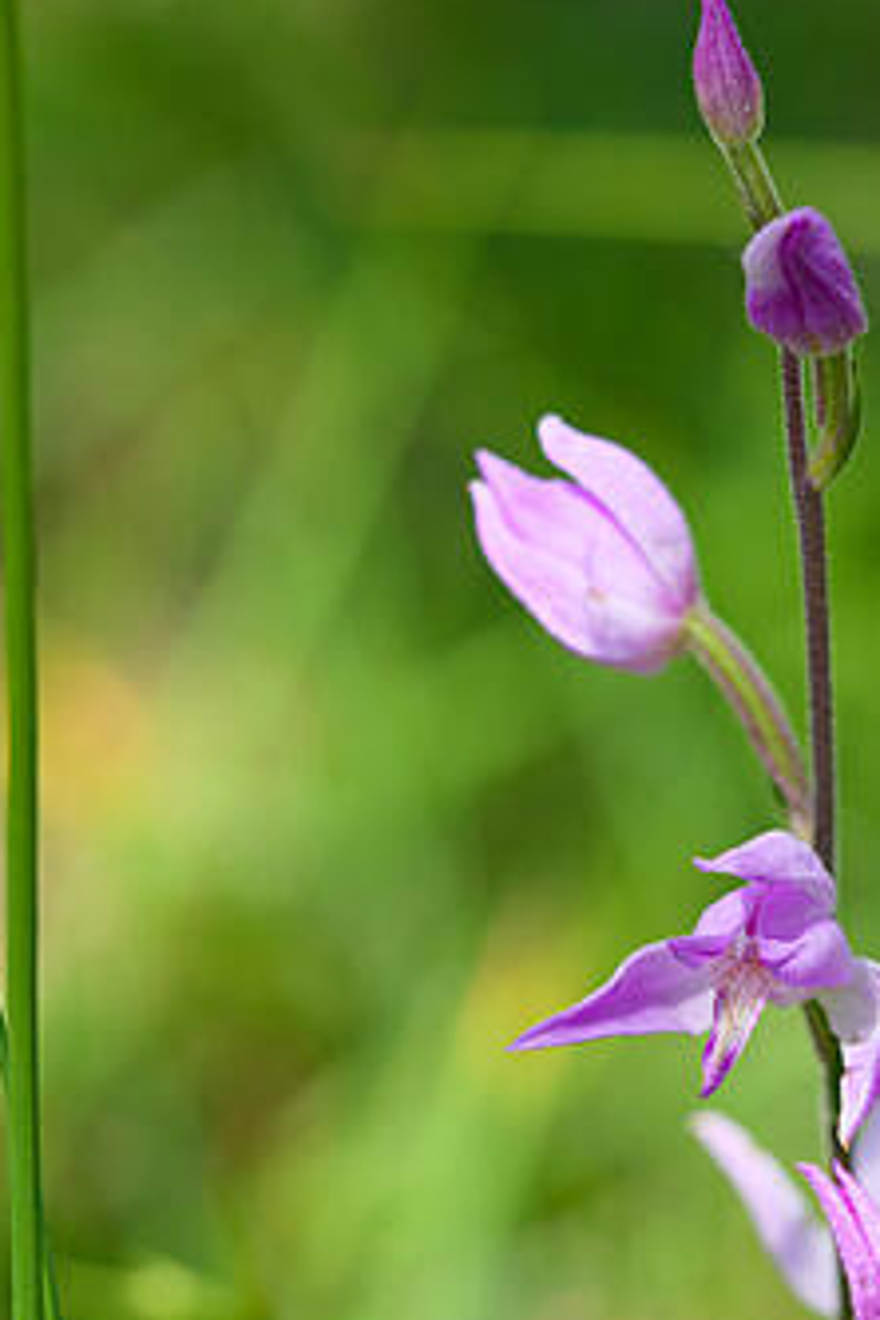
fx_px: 8689
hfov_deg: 5.8
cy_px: 890
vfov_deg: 8.7
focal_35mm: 237
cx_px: 597
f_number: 4.5
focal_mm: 90
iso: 100
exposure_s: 1/200
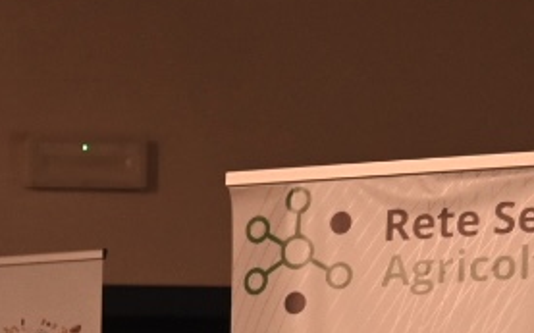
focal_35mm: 250
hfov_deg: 7.5
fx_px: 3638
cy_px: 857
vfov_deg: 5.1
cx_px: -1012
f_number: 5
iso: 1250
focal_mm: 42
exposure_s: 1/100
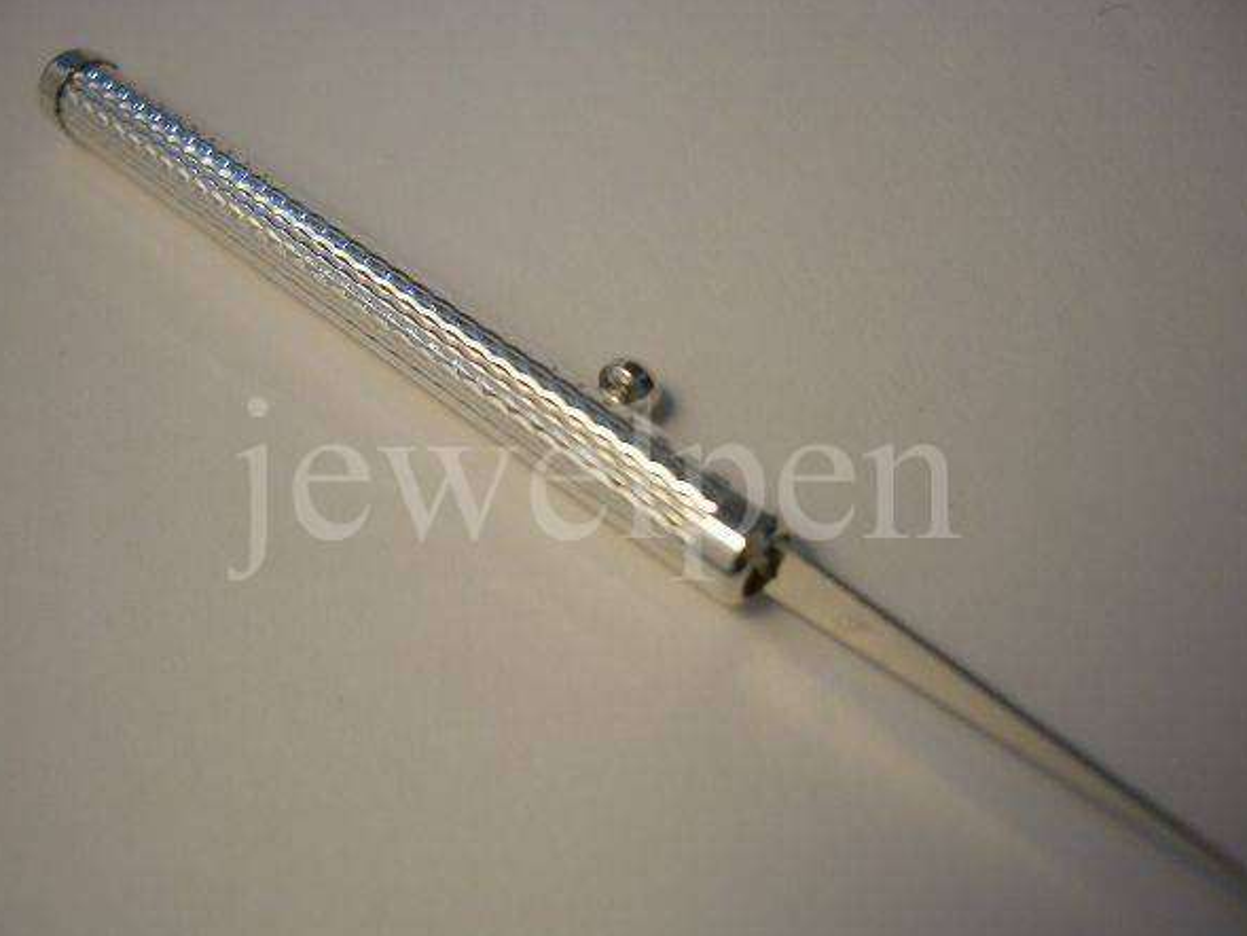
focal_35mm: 38
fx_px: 1369
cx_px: 597
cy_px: 470
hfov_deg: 49.0
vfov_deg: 37.7
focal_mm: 5.8
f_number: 2.6
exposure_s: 1/100
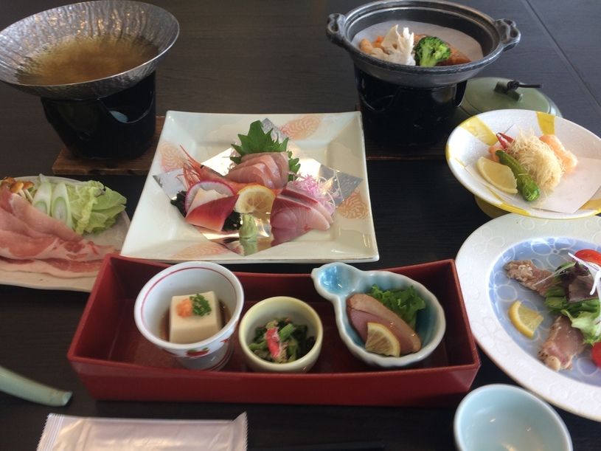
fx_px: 503
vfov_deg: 48.2
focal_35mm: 29
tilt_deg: -46.5
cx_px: 300
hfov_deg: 61.7
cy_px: 226
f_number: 2.2
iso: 40
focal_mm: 4.15
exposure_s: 1/50
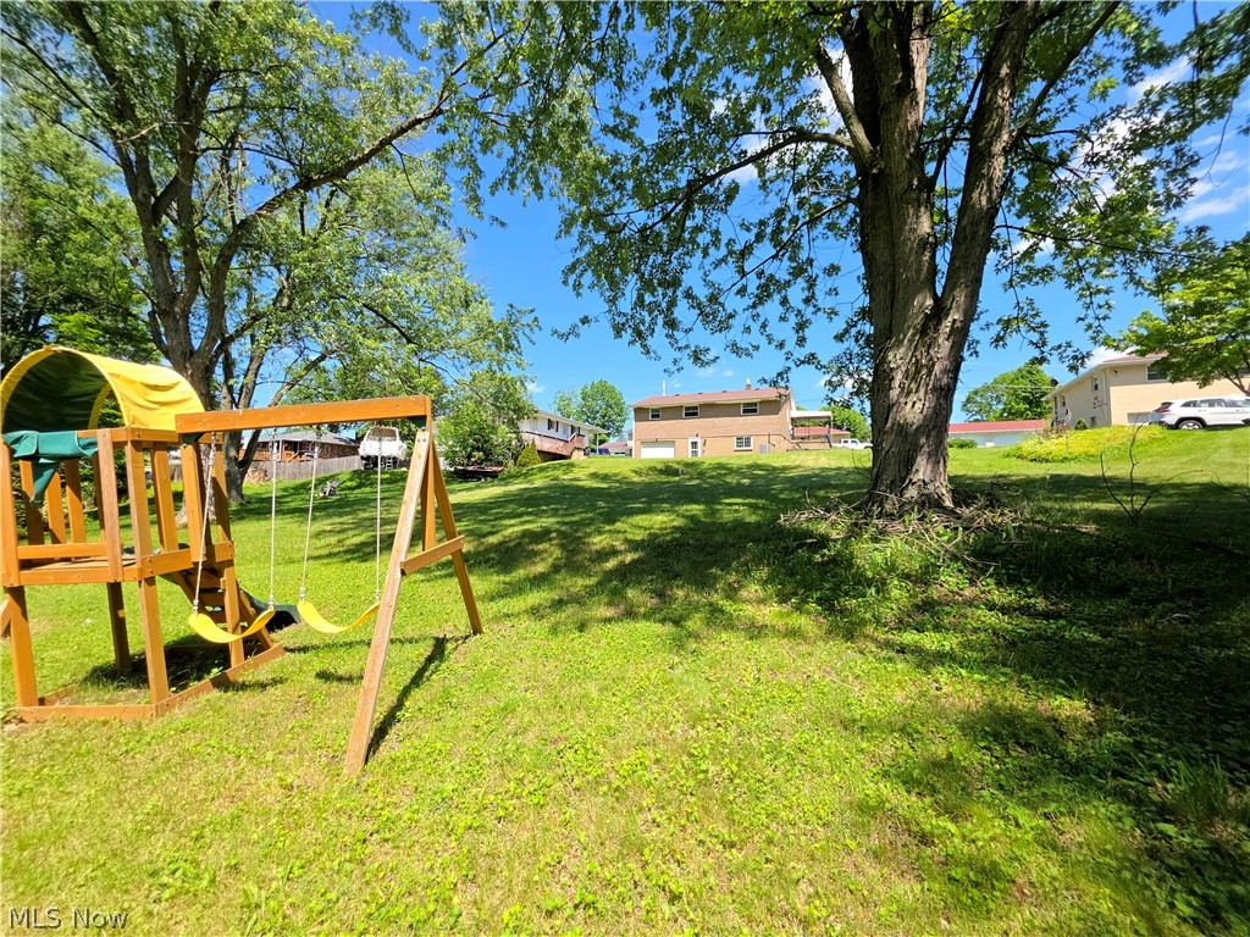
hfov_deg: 106.2
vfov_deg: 89.9
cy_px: 468
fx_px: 469
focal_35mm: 13
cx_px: 625
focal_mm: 2.2
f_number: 1.9
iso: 20
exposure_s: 1/588
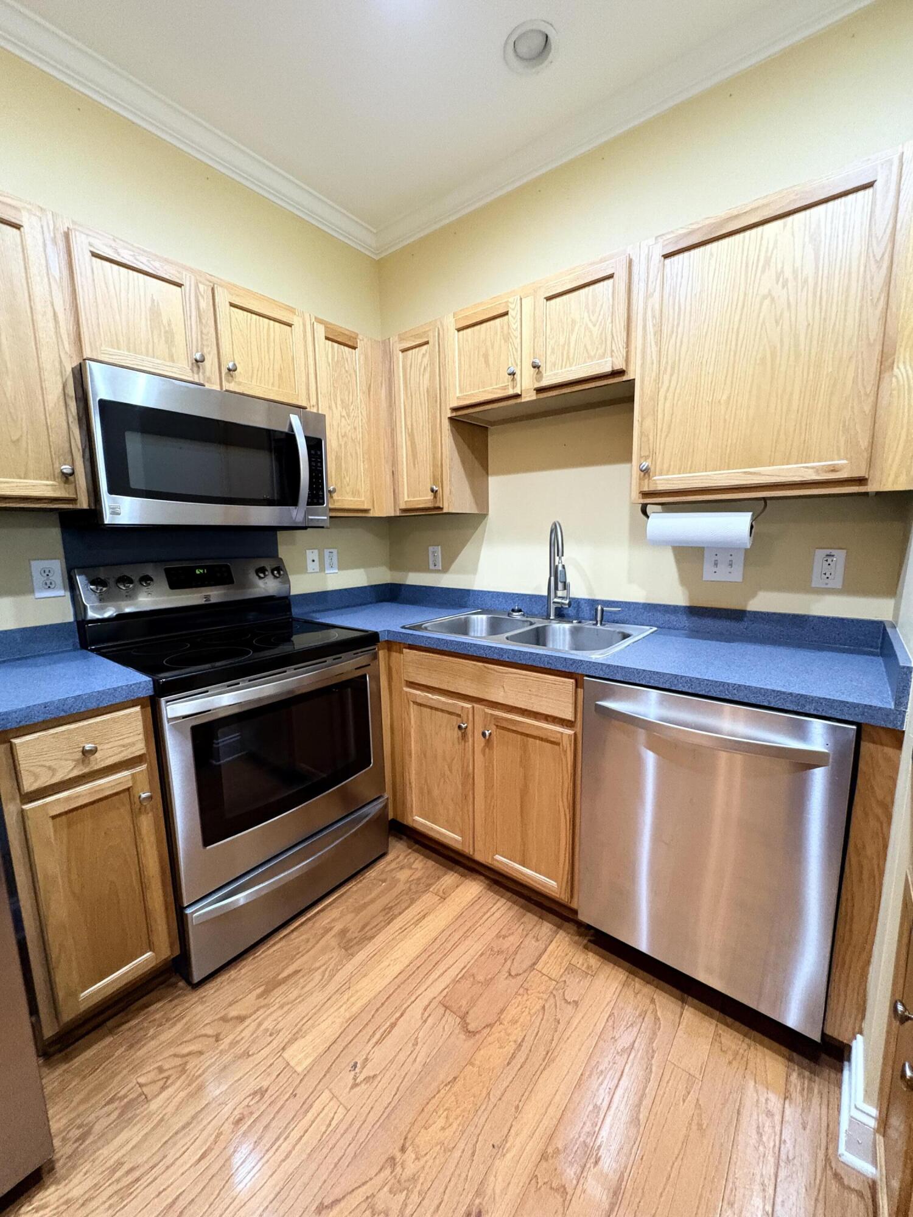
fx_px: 492
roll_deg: +1.1
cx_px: 456
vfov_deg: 102.1
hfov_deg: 85.7
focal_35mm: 14
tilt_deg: -7.9
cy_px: 608
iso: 800
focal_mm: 2.22
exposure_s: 1/40
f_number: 2.2
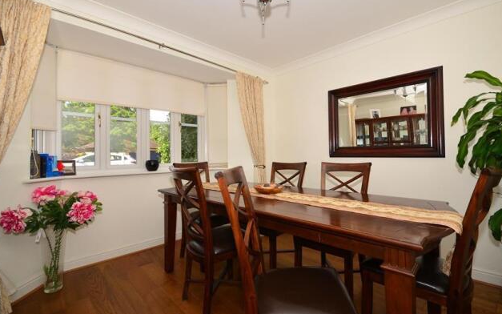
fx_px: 219
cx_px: 251
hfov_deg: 97.8
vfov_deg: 71.1
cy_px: 142
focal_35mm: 16
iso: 200
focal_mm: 10
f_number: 7.1
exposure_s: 1/200
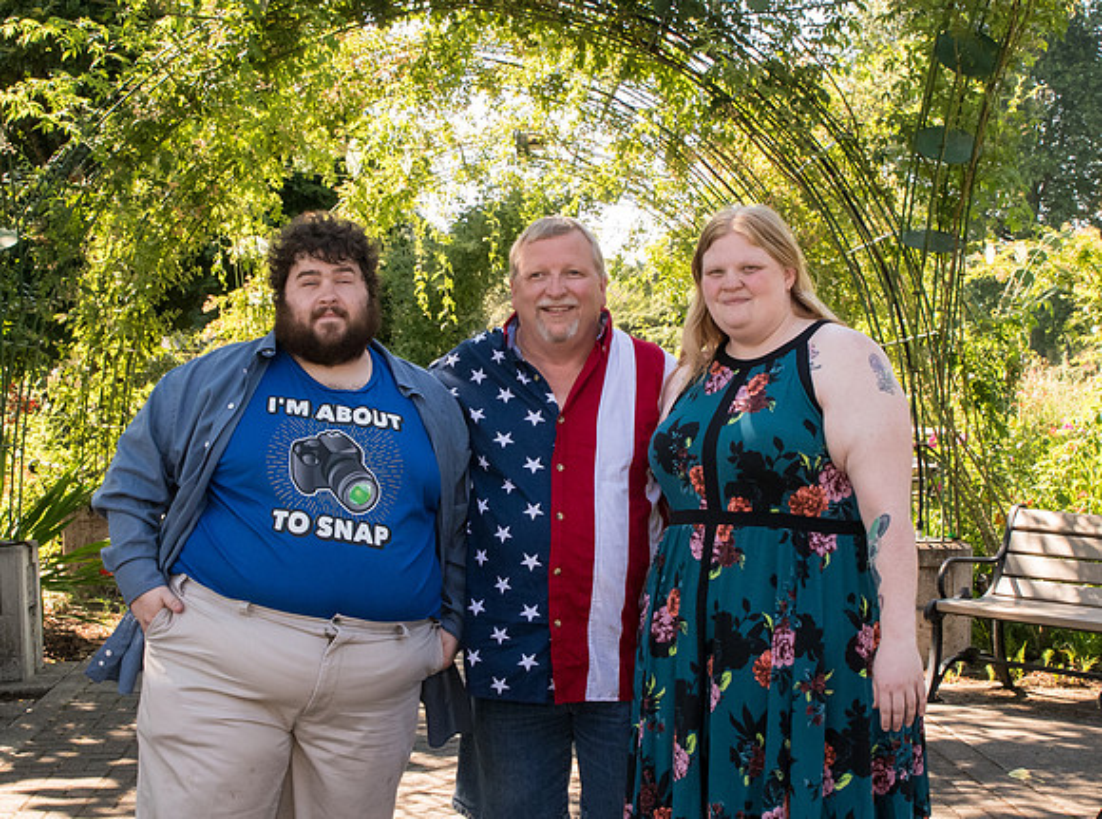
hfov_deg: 34.1
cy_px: 415
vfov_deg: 25.7
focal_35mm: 57
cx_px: 489
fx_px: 1795
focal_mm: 24
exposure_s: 1/320
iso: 1600
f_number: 9
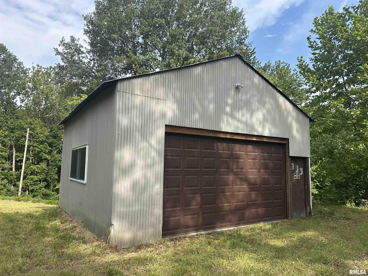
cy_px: 138
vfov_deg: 56.8
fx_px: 255
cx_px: 184
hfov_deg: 71.6
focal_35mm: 24
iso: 80
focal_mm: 6.86
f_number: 1.78
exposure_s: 1/1949
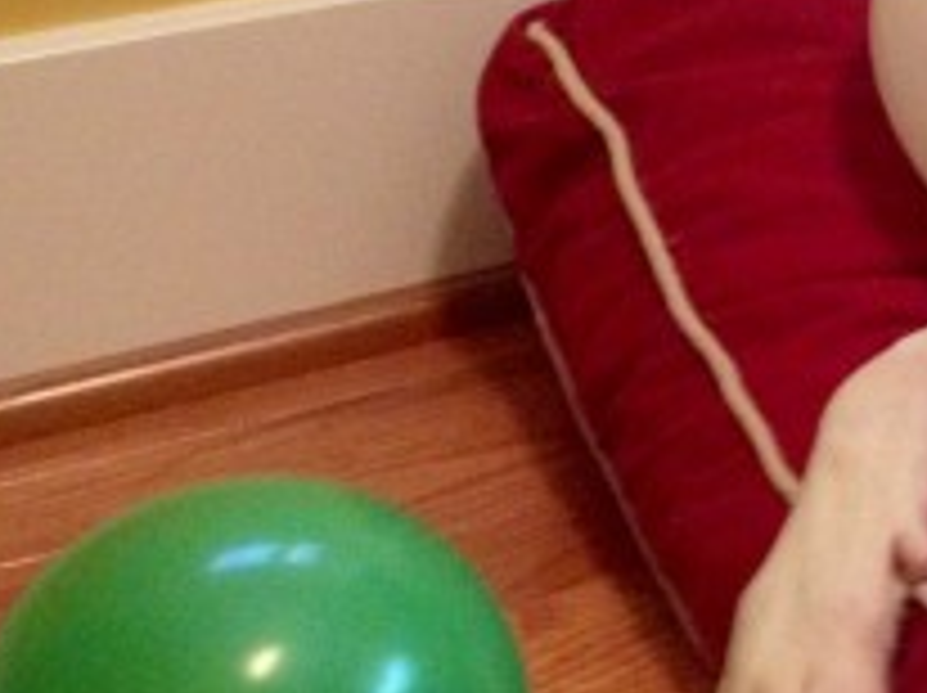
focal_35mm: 109
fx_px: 2916
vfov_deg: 13.4
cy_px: 86
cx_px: 1161
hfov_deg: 17.1
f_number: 2.4
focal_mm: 4.28
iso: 320
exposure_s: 1/20
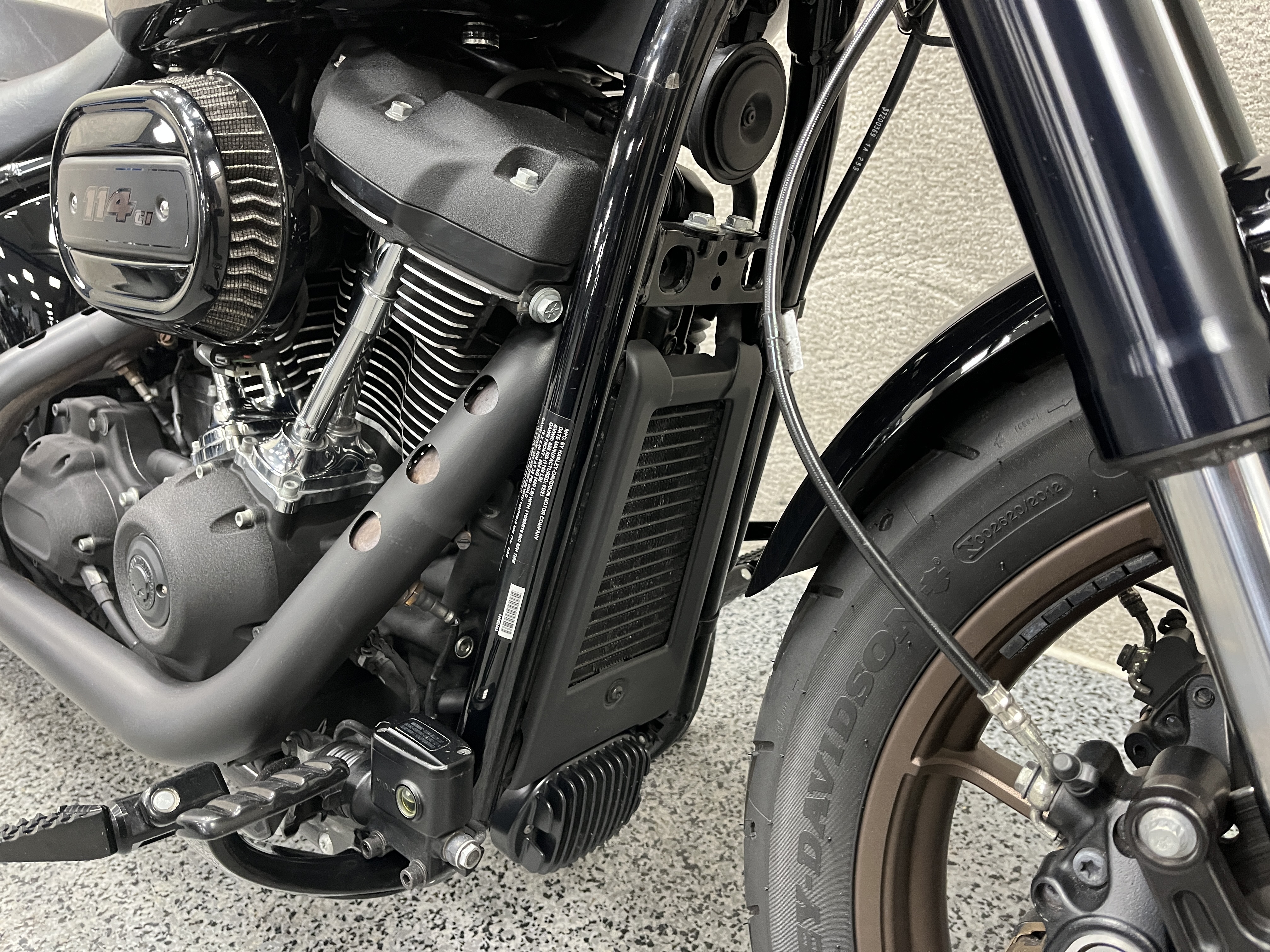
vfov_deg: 53.1
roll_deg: +2.6
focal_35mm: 26
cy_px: 476
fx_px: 954
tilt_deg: -24.2
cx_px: 635
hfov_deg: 67.3
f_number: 1.6
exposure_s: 1/60
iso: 320
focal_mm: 5.1
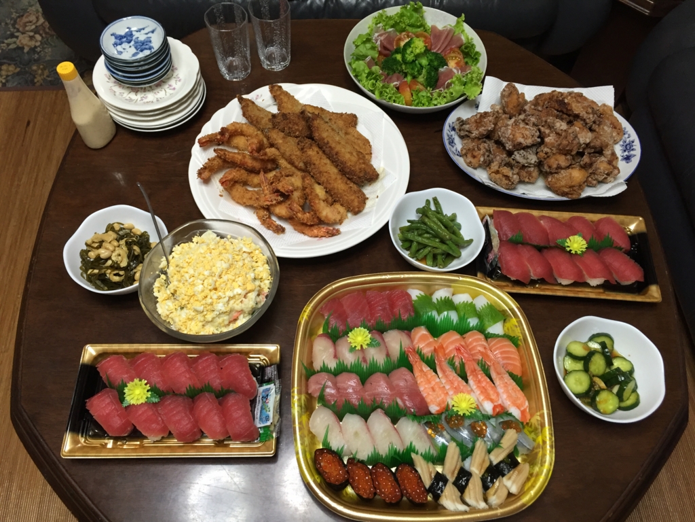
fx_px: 582
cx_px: 348
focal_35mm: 29
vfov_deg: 48.2
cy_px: 261
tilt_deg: -61.4
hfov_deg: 61.7
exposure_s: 1/30
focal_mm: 4.15
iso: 100
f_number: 2.2
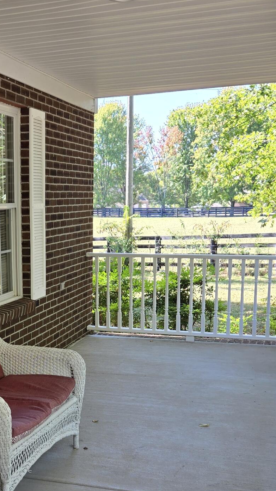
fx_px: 703
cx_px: 16
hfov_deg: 21.6
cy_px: 339
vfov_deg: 37.9
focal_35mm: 54
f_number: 1.8
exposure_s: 1/180
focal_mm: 5.4
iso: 32
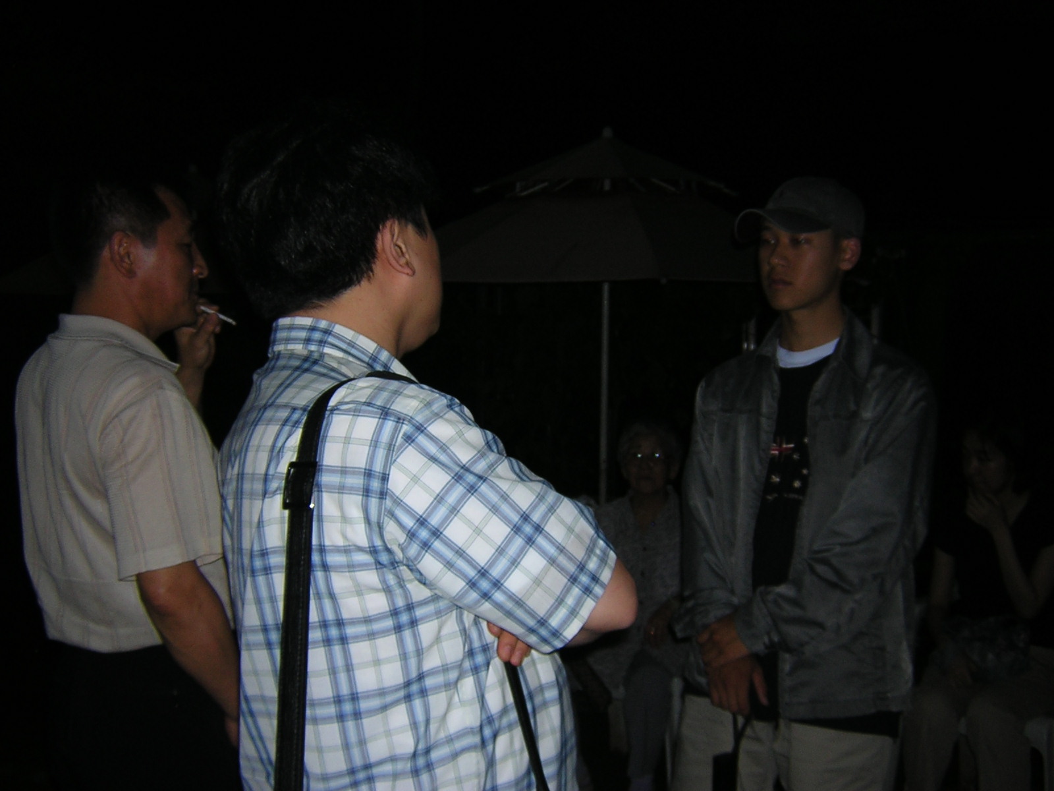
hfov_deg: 51.4
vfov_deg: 39.7
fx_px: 1096
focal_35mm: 36
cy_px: 396
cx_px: 527
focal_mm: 4.7
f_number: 2.6
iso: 100
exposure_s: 1/60.1
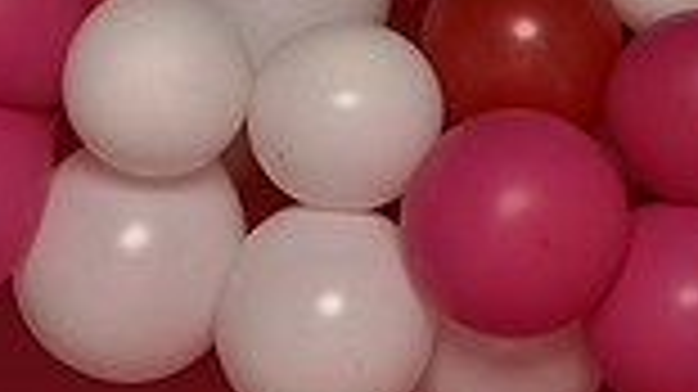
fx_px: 5938
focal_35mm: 321
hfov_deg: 6.7
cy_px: 1081
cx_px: 770
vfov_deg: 3.7
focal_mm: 82
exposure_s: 1/160
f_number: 5.6
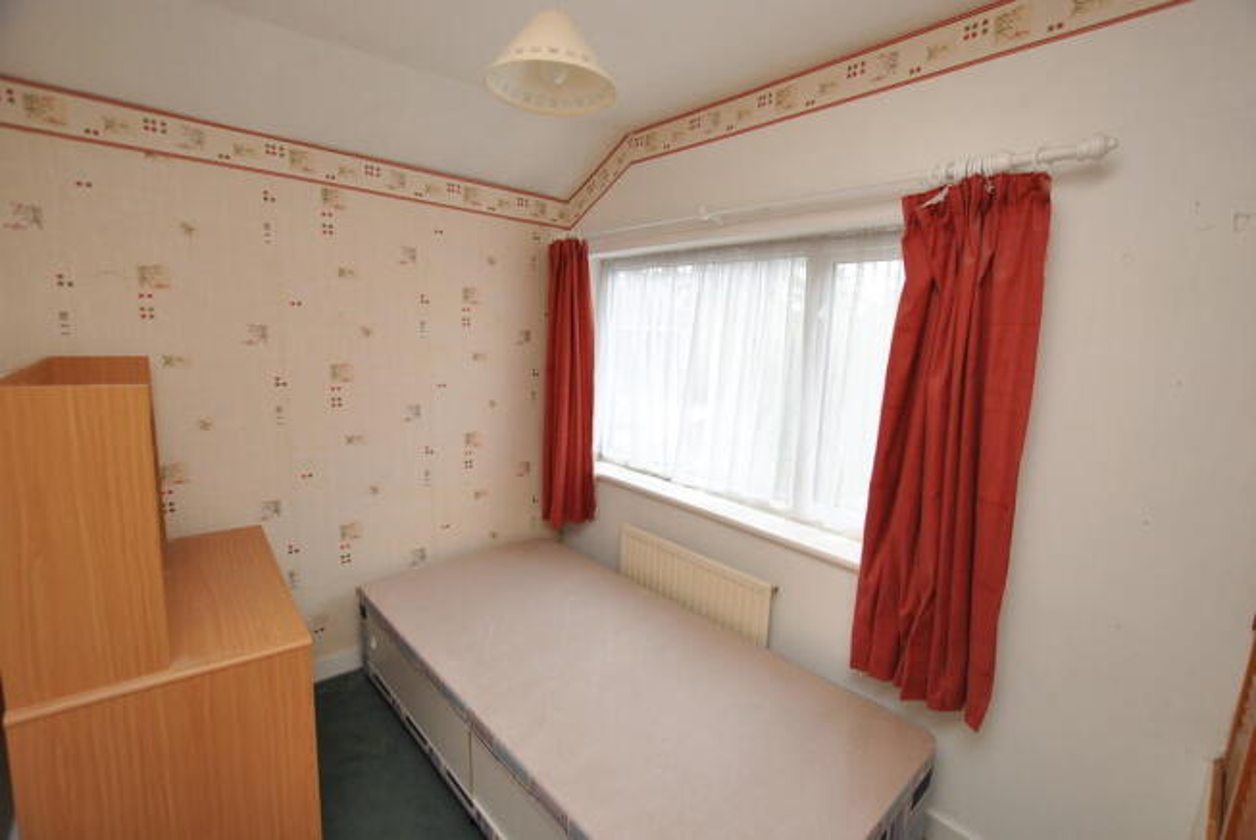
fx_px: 524
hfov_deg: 100.3
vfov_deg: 77.5
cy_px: 420
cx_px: 628
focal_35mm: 15
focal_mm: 10
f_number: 4
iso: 200
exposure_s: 1/60
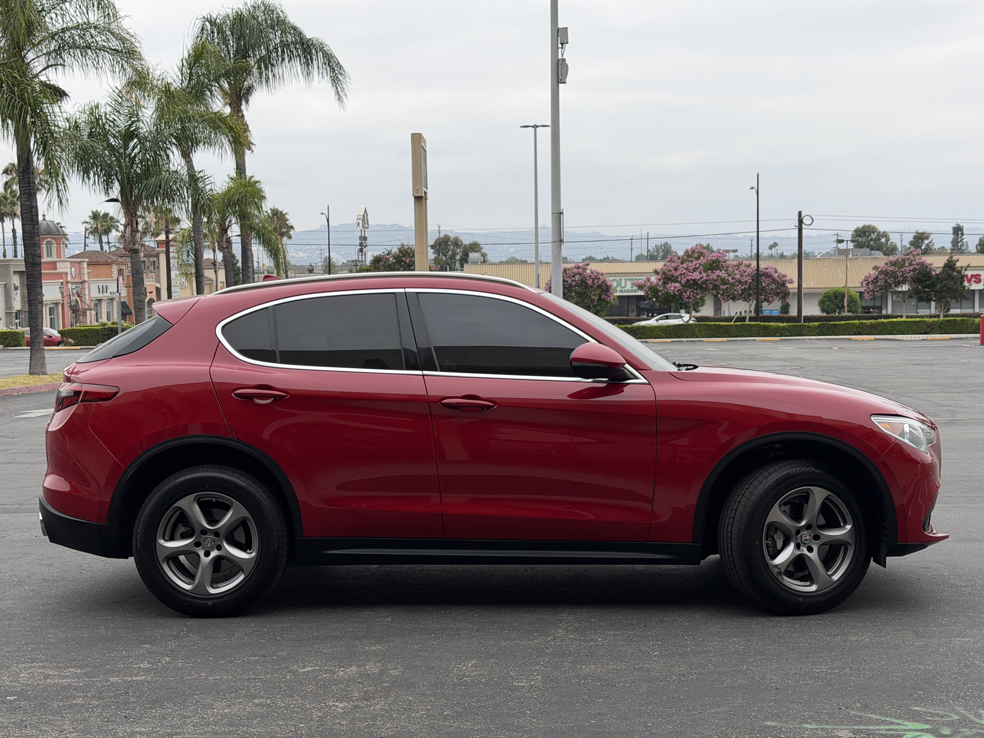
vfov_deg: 30.3
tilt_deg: -4.5
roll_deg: +0.9
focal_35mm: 48
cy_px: 369
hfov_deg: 39.7
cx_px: 492
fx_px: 1364
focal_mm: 6.76
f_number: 1.78
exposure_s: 1/2667
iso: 64
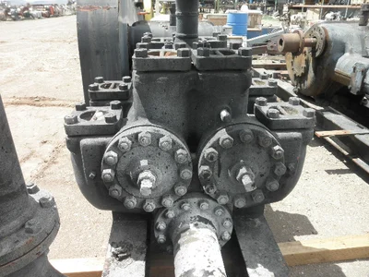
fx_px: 298
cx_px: 184
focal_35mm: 28
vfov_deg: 49.7
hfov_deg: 63.4
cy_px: 138
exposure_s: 1/400
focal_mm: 5
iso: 64
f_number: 3
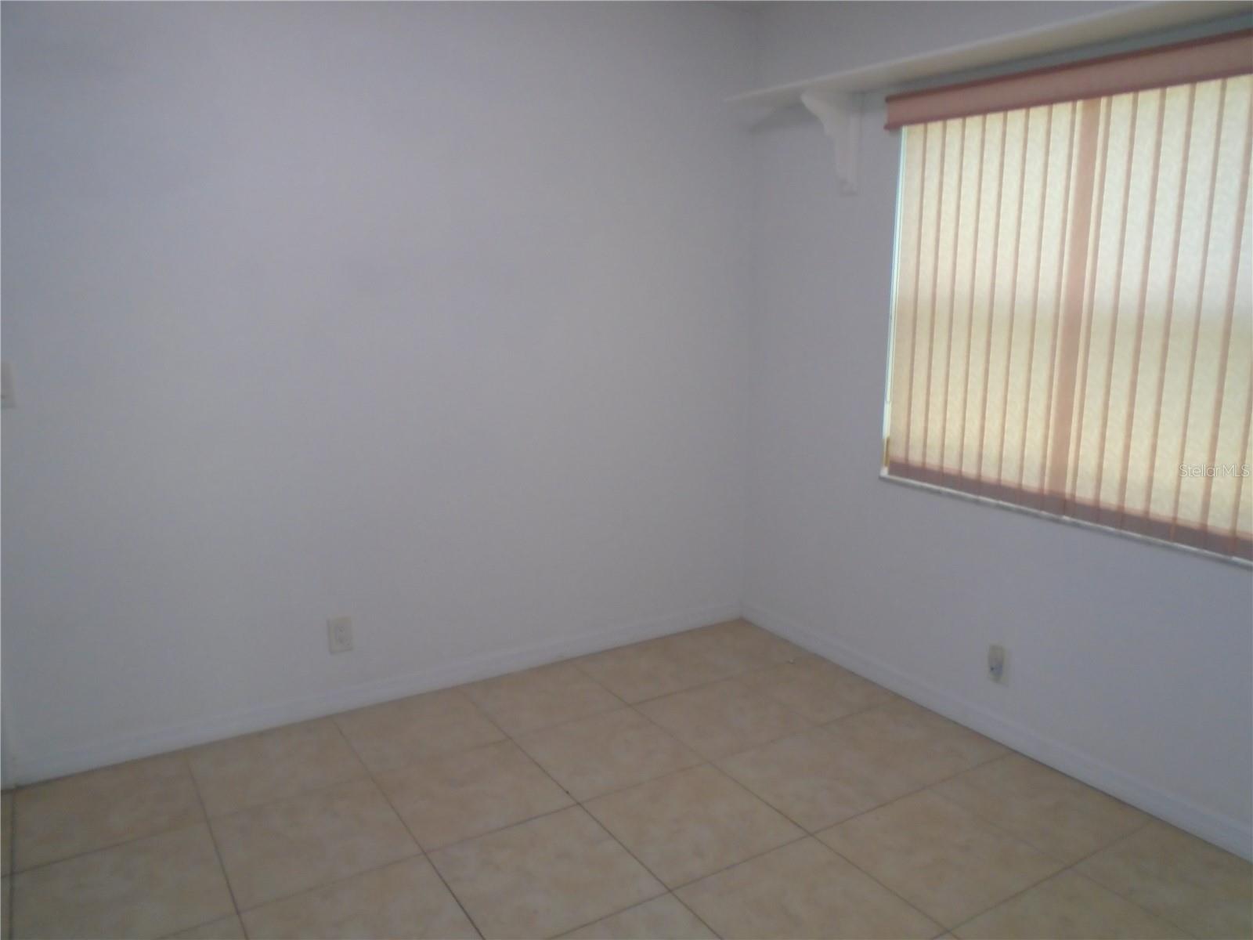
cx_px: 626
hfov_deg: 67.3
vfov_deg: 53.1
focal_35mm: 26
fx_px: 941
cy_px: 470
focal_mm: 4.6
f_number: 3.2
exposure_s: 1/30
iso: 200
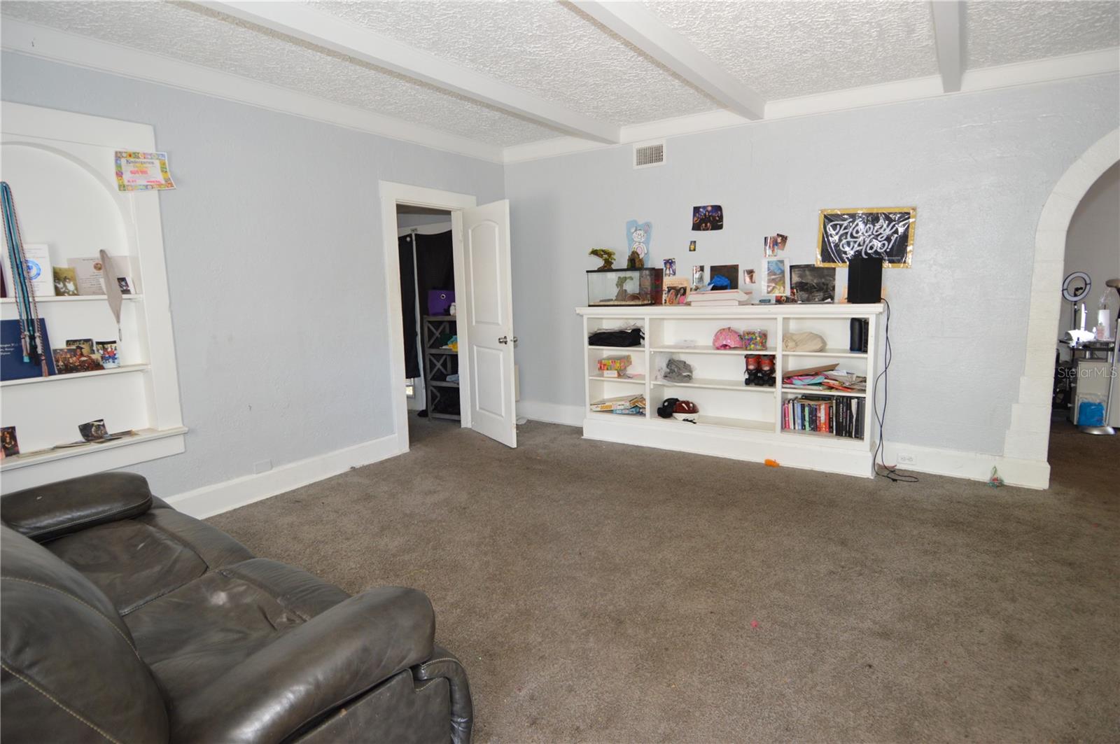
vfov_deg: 67.3
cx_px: 560
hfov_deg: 90.1
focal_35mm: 18
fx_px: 559
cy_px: 372
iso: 560
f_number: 4
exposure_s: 1/60
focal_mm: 12
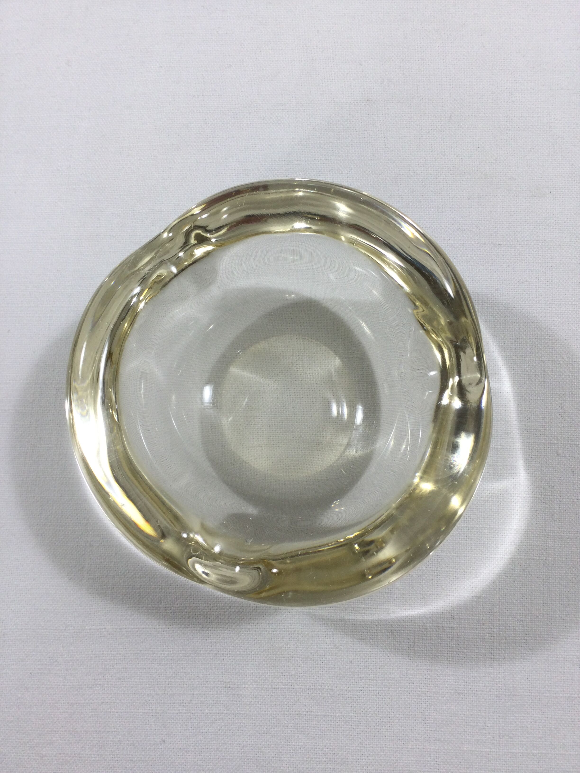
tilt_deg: -76.9
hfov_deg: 45.4
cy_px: 386
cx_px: 290
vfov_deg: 58.4
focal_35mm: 31
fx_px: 693
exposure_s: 1/100
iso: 32
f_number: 2.4
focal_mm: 3.3
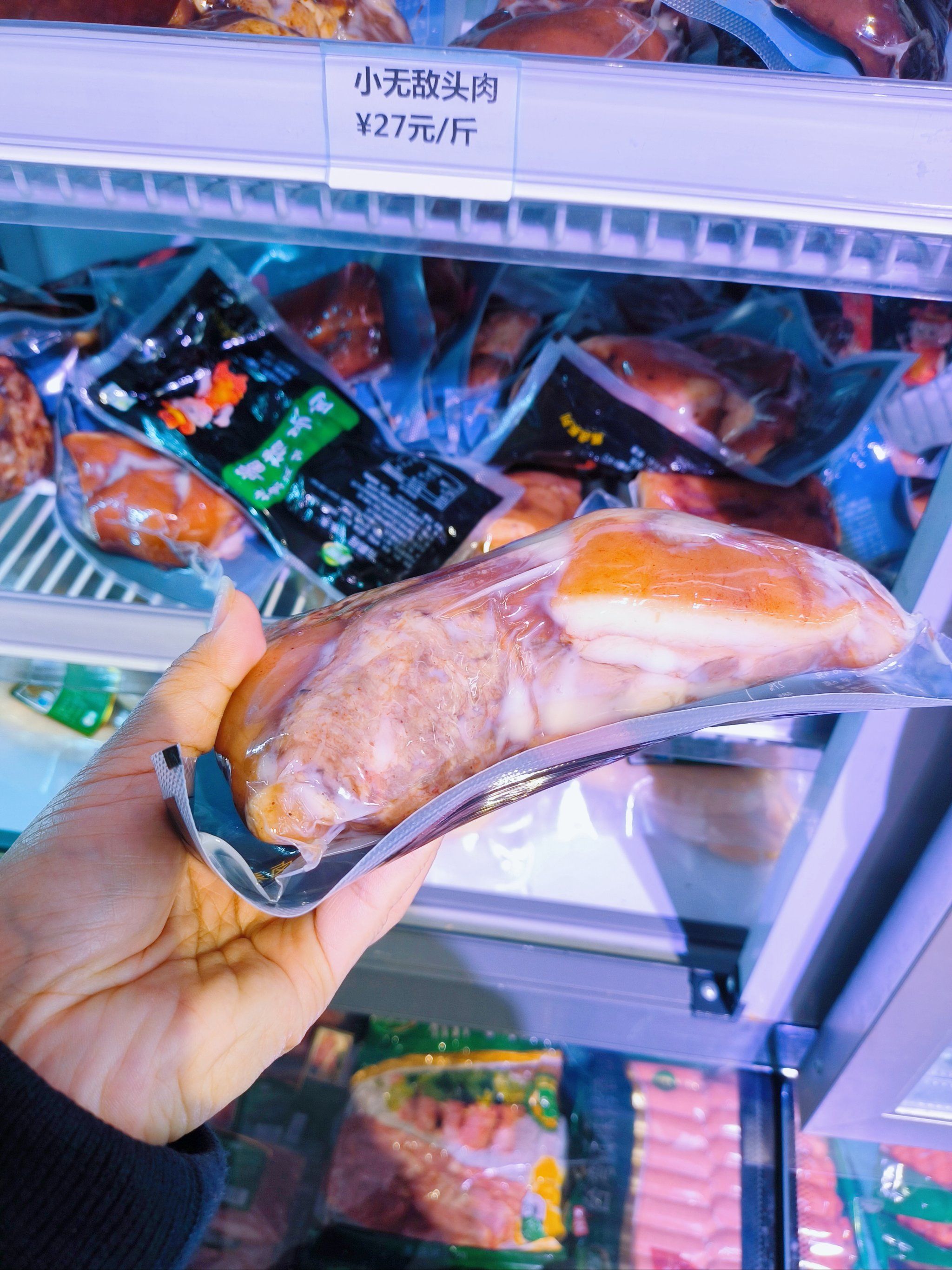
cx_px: 476
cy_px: 635
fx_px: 917
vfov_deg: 69.4
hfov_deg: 54.9
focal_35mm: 25
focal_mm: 4.71
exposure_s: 1/100
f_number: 1.79
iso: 296
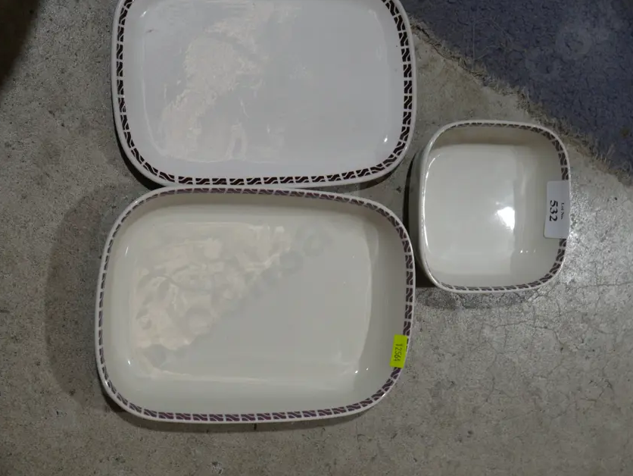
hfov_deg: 38.8
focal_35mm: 49
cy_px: 210
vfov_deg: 29.7
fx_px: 897
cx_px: 349
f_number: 4.5
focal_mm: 20
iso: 200
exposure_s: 1/100
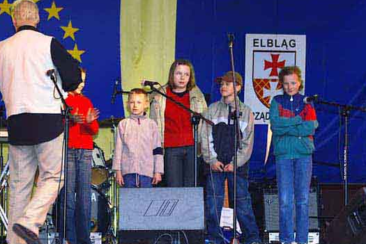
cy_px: 131
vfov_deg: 13.6
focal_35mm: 101
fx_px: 1024
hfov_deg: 20.3
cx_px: 150
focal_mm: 55
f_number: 5.6
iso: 400
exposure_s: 1/60
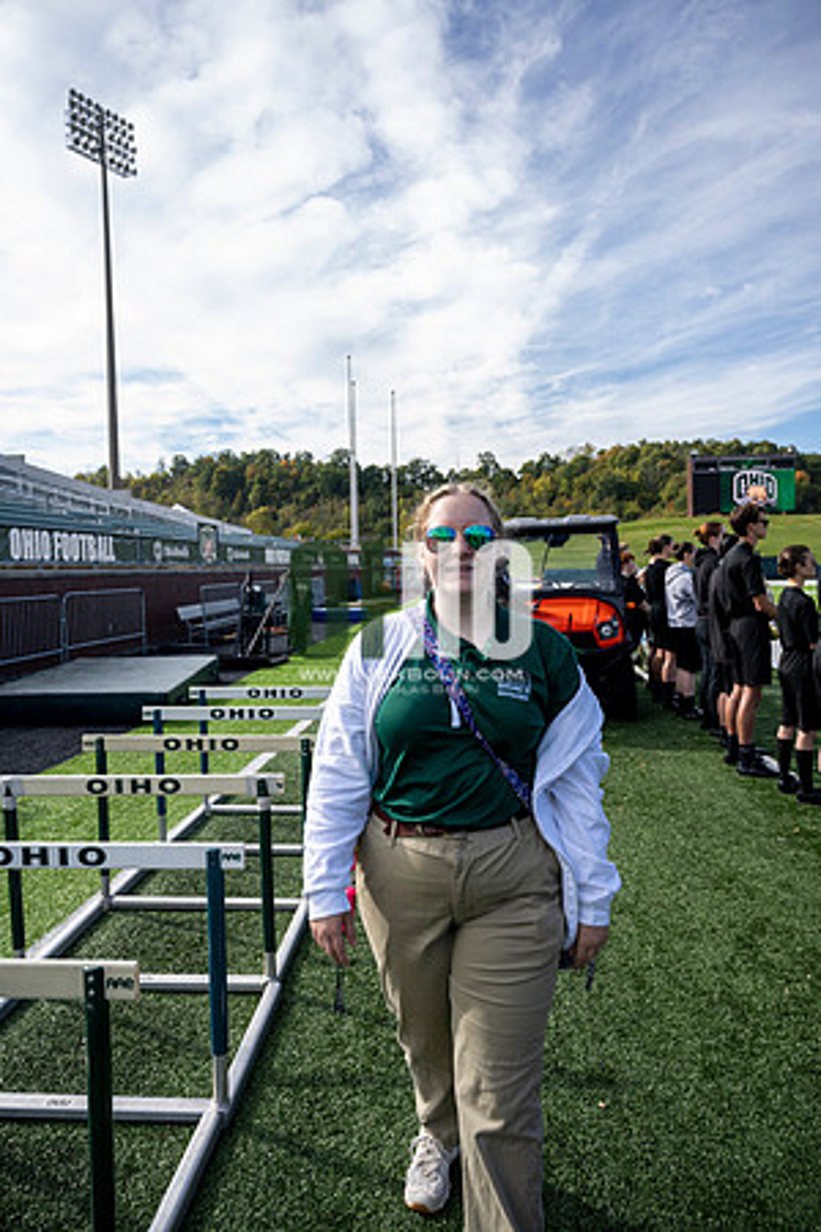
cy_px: 616
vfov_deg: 73.7
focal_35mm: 24
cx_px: 410
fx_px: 821
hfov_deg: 53.1
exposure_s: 1/250
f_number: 4.5
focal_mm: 24
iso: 80
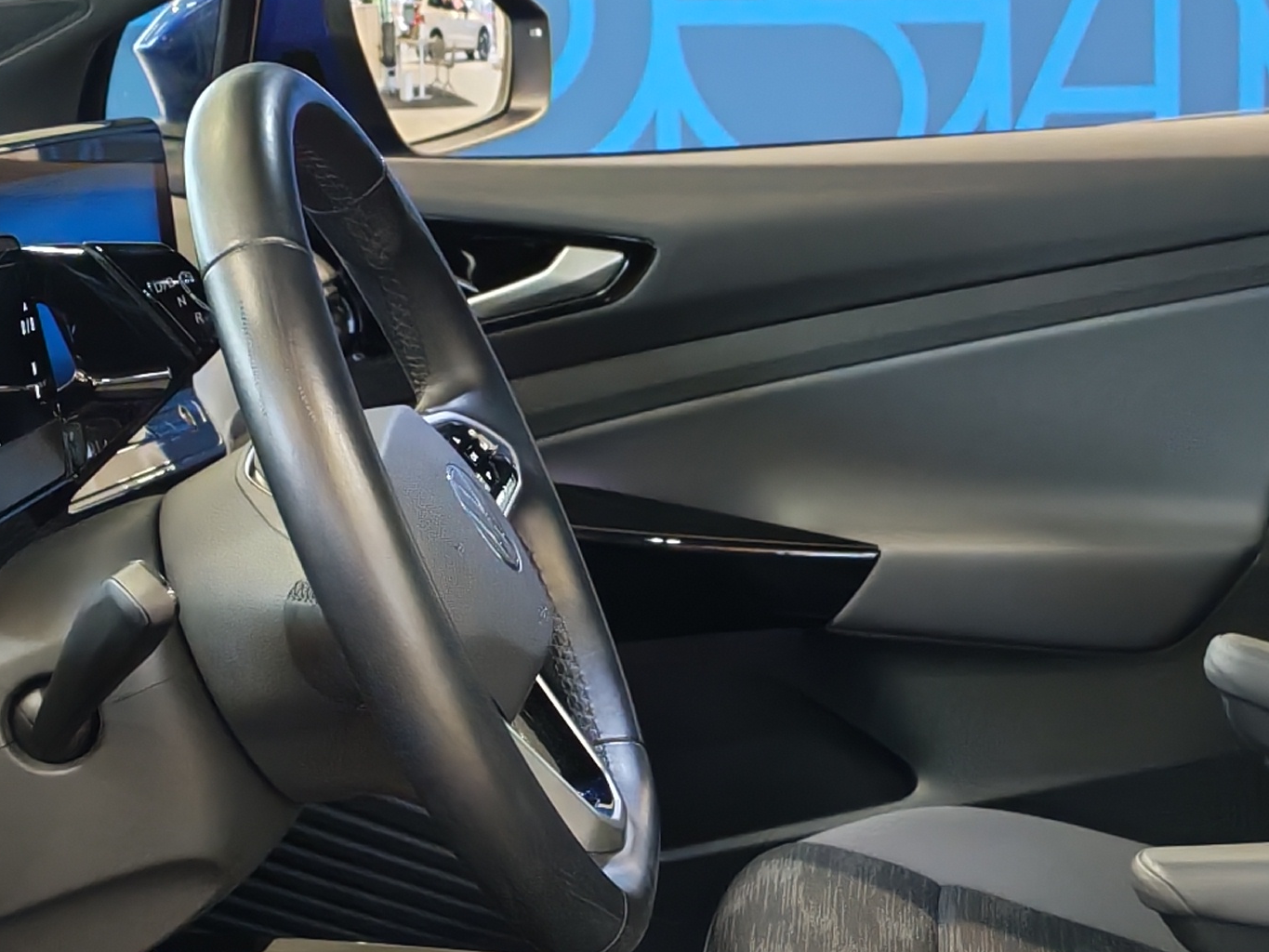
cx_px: 927
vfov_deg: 14.8
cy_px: 826
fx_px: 3630
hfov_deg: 19.7
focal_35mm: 99
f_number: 1.9
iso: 1250
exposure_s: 1/100
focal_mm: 6.12
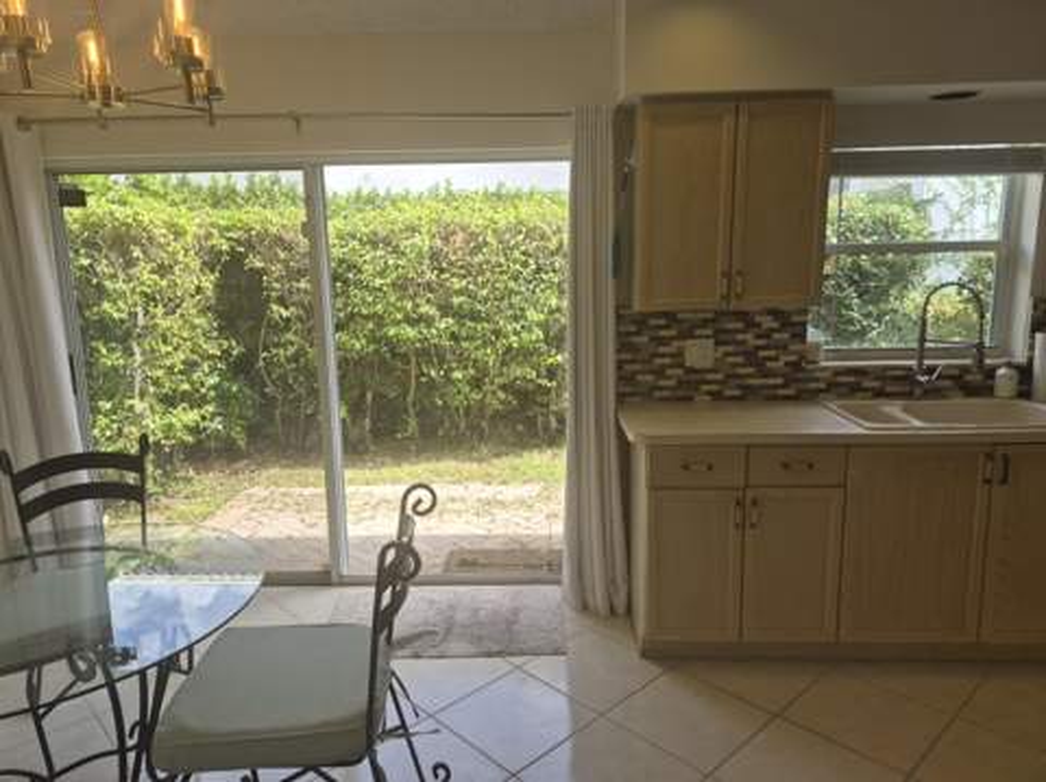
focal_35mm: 23
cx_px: 523
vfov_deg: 58.8
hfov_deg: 74.0
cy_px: 391
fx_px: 694
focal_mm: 5.4
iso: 80
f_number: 1.8
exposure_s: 1/888
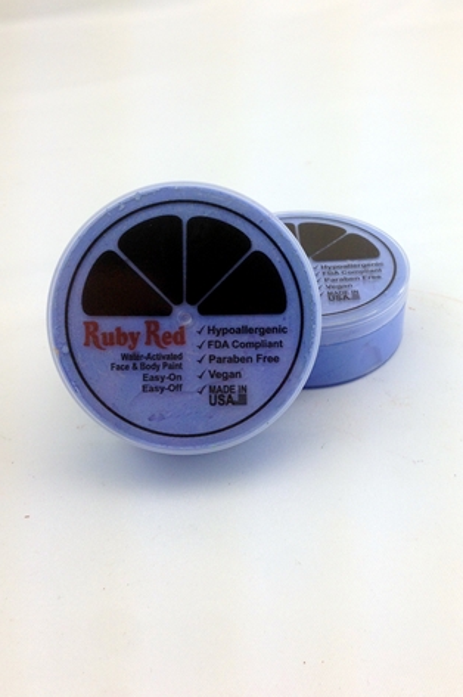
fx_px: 773
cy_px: 320
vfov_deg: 48.4
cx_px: 289
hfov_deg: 33.2
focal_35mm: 40
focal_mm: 4.12
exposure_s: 1/164
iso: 50
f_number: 2.4
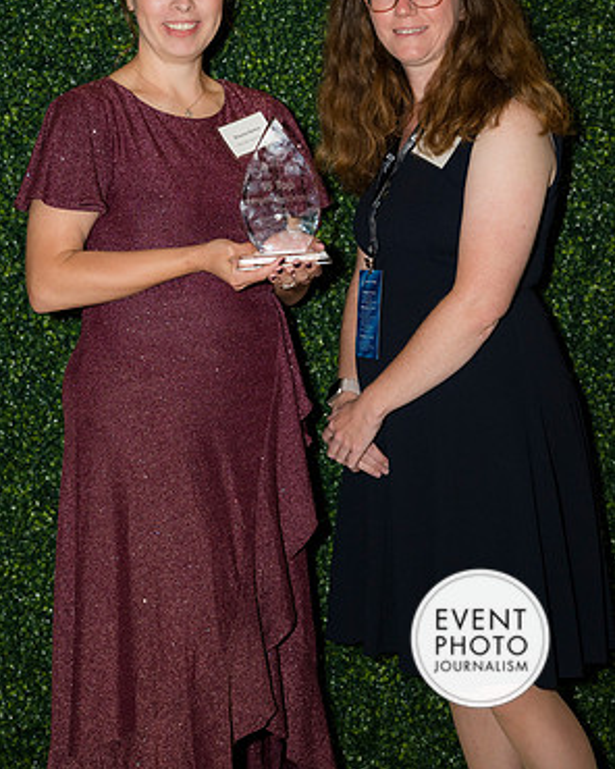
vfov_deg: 23.8
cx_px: 305
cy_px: 306
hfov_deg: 19.2
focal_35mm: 80
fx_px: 1820
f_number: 5
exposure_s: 1/160
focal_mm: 70
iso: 640
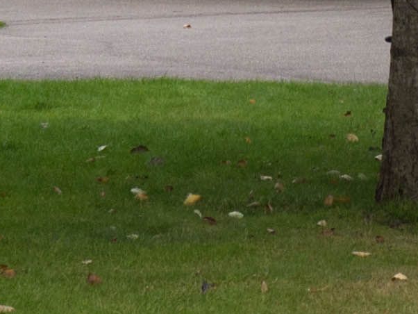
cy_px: -631
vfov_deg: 4.9
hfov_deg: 6.7
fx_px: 3503
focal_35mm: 290
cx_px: 700
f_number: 7.1
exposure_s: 1/320
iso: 200
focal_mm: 19
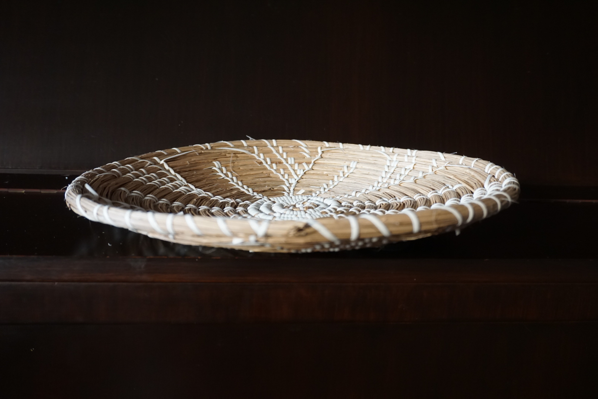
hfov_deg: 57.2
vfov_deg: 40.0
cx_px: 299
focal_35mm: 33
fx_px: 549
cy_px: 200
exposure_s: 1/60
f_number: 4
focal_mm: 22
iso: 4000
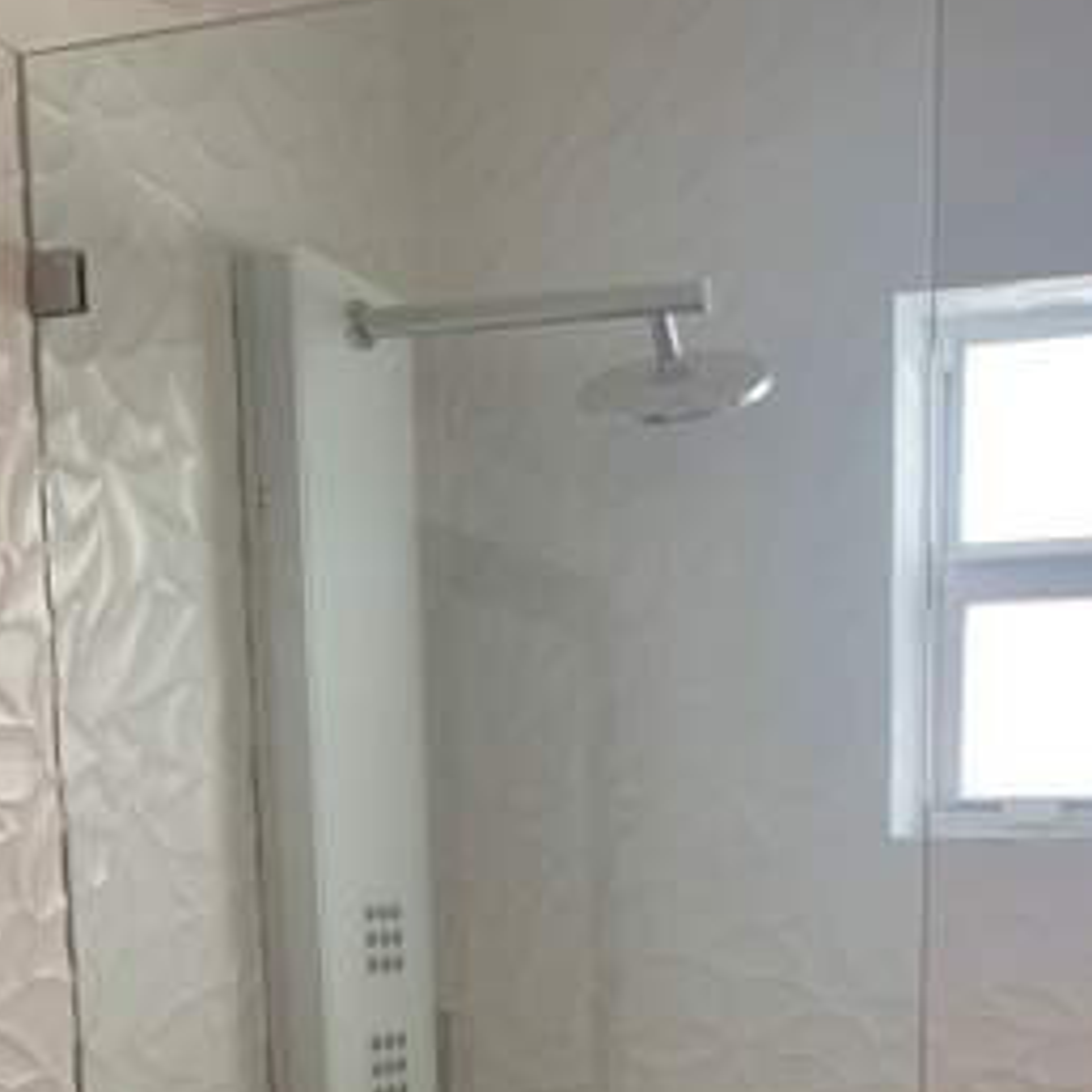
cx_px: 745
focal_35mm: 57
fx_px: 2034
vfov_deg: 27.4
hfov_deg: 29.8
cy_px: 1219
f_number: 1.8
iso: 160
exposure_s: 1/60
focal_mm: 4.25
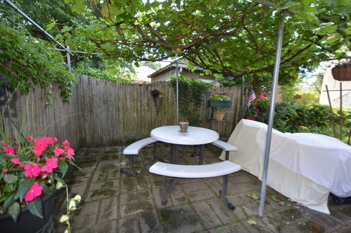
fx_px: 146
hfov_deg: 100.5
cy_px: 116
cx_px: 176
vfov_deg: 77.1
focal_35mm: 15
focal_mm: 10
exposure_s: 1/125
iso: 220
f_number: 4
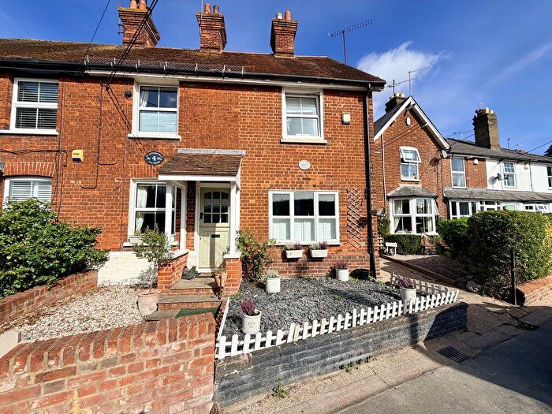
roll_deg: +1.4
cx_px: 276
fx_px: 223
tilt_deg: +5.4
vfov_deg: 85.7
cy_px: 207
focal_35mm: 14
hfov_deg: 102.1
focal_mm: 2.22
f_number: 2.2
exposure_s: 1/1068
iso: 20
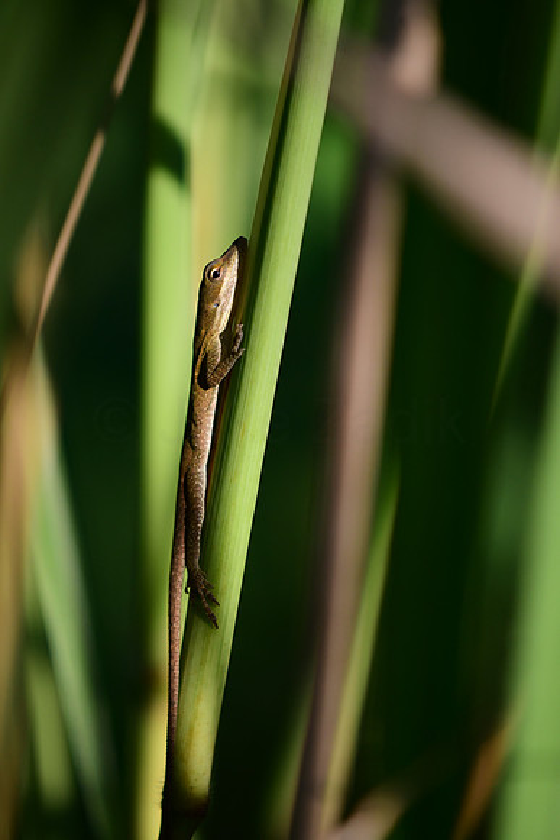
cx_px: 280
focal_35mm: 128
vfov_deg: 16.1
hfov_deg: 10.8
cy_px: 420
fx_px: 2973
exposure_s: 1/4000
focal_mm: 85
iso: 640
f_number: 3.8
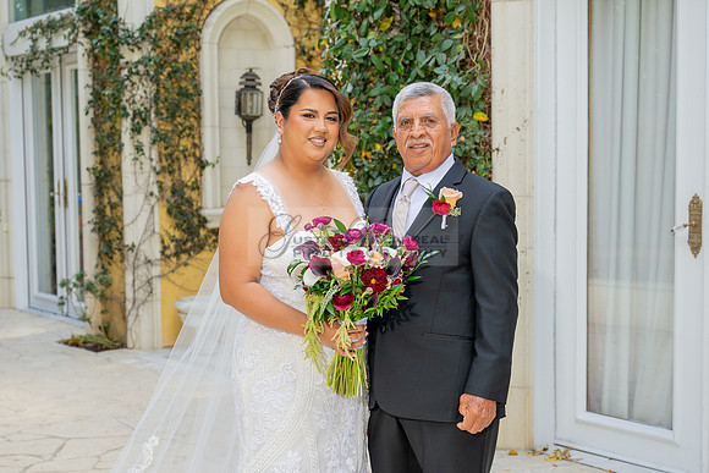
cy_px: 246
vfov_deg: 22.5
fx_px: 1187
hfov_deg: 33.2
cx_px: 321
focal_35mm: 60
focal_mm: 55
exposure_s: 1/200
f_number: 4.5
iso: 200
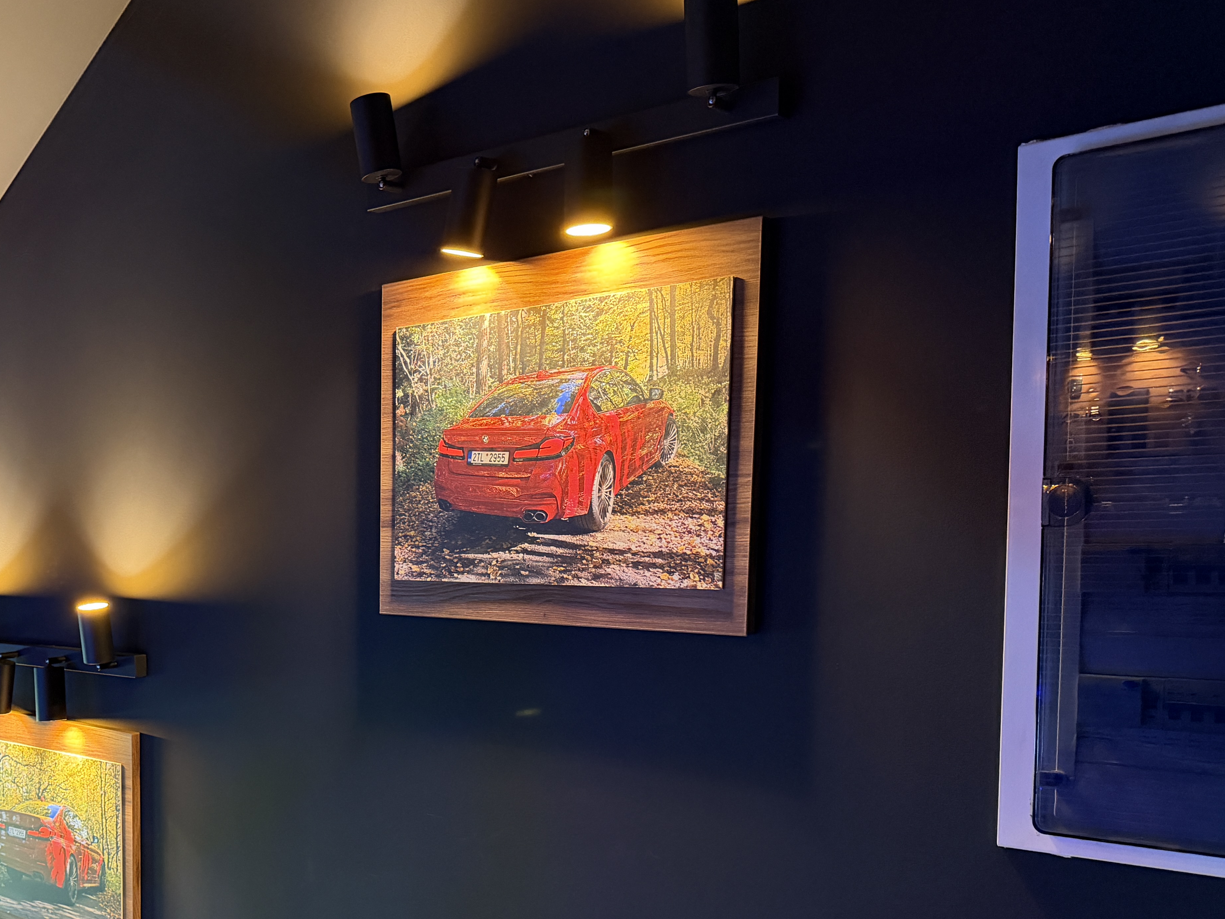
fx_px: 1309
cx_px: 306
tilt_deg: -4.5
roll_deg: +0.9
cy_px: 659
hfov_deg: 48.2
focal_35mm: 37
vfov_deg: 37.9
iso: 800
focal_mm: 6.76
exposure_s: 1/33
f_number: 1.78
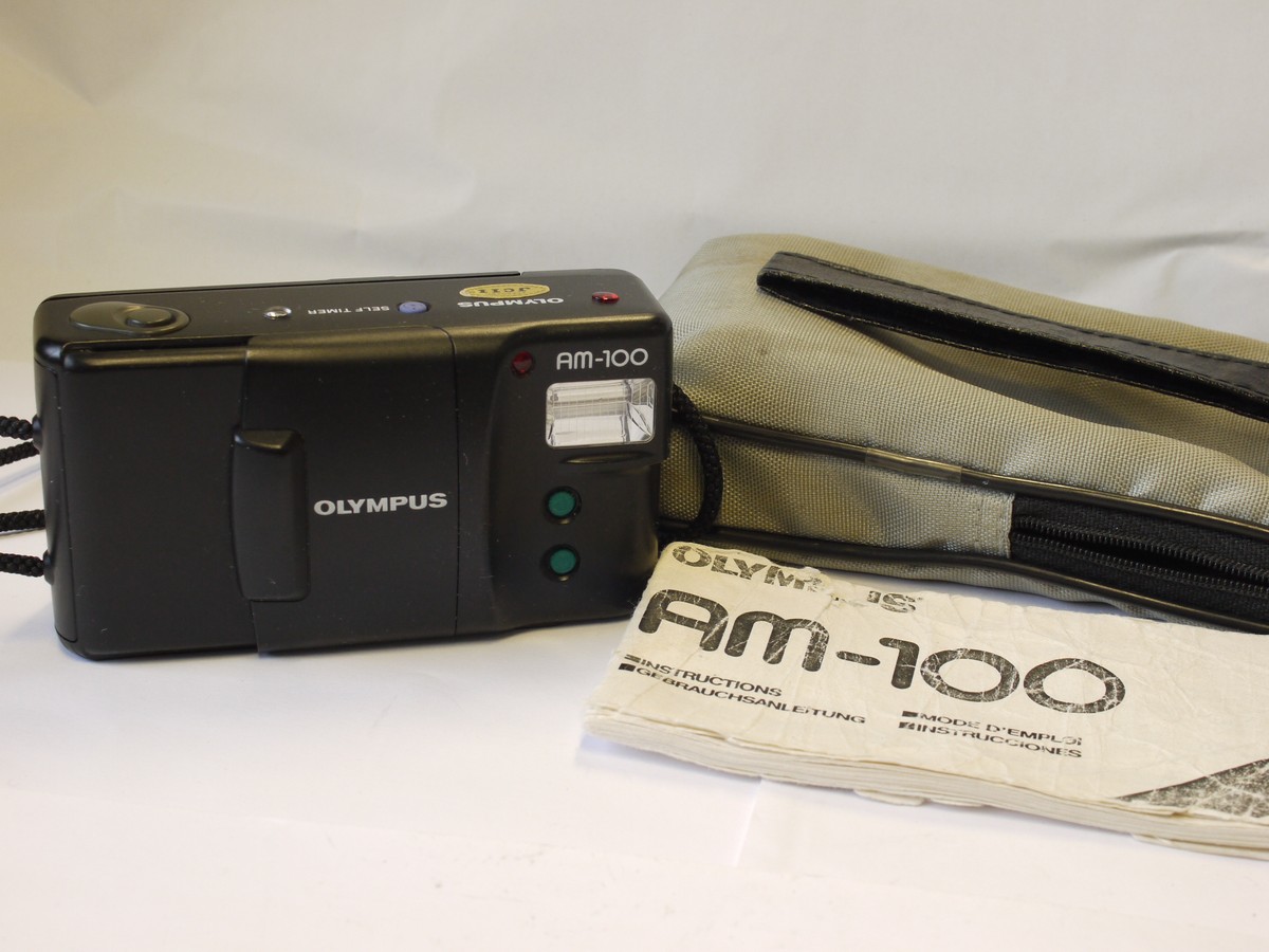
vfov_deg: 24.4
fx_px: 2200
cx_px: 634
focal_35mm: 60
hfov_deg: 32.2
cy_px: 476
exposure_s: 1/25
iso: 400
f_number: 8
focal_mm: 30
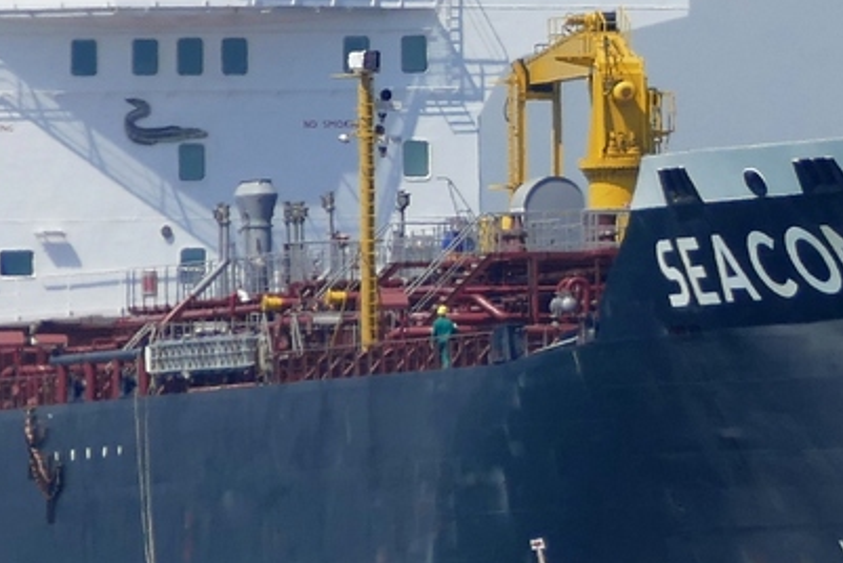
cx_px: 635
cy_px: 174
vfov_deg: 0.7
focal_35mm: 2072
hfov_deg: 1.0
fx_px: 48553
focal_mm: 146
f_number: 4
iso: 125
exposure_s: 1/2000
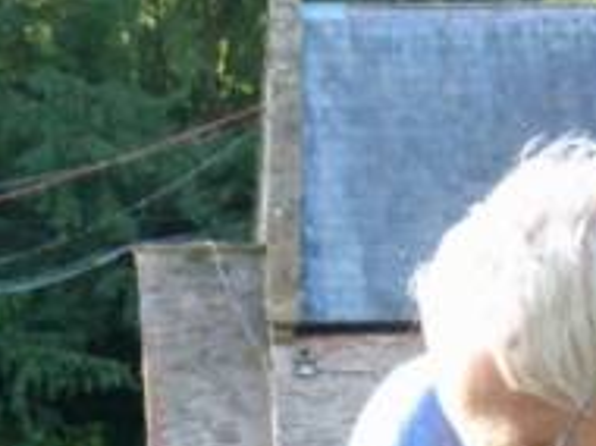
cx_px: 386
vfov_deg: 7.6
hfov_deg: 10.5
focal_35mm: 188
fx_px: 3233
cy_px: 818
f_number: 3.2
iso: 100
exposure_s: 1/60
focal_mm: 9.2
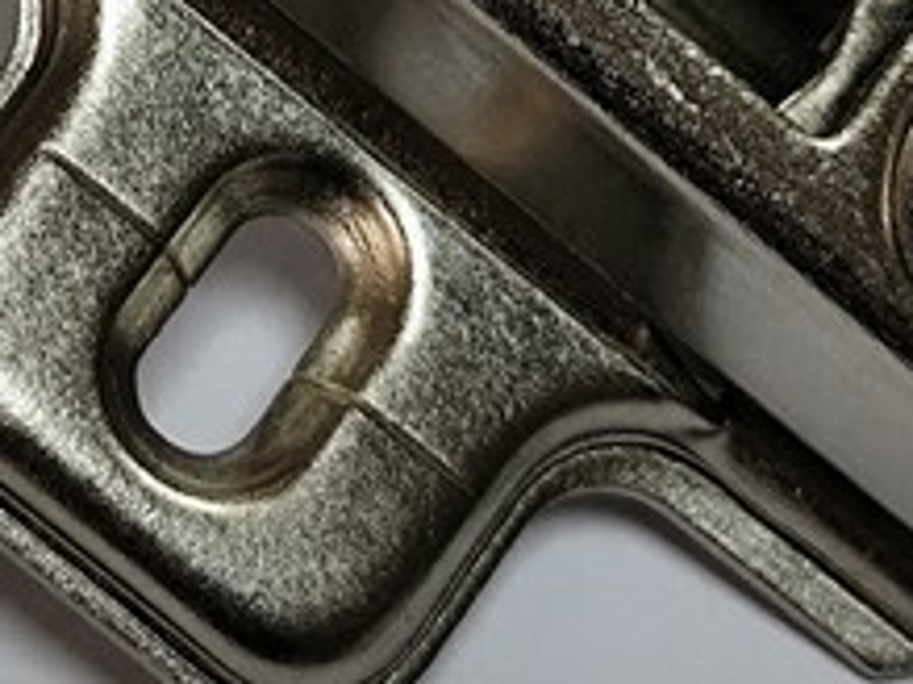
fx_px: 4982
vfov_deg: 7.7
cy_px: -402
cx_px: -125
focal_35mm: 189
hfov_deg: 10.3
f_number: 1.65
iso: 250
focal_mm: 6.14
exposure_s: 1/33.3
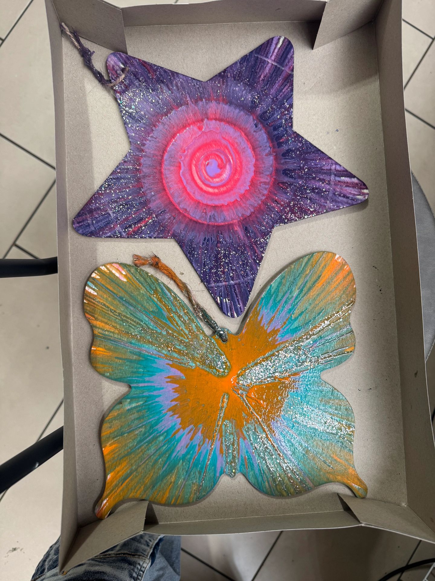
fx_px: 402
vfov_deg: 71.6
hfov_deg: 56.8
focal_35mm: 24
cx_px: 218
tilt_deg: -86.3
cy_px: 290
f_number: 1.78
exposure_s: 1/60
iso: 125
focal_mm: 6.76
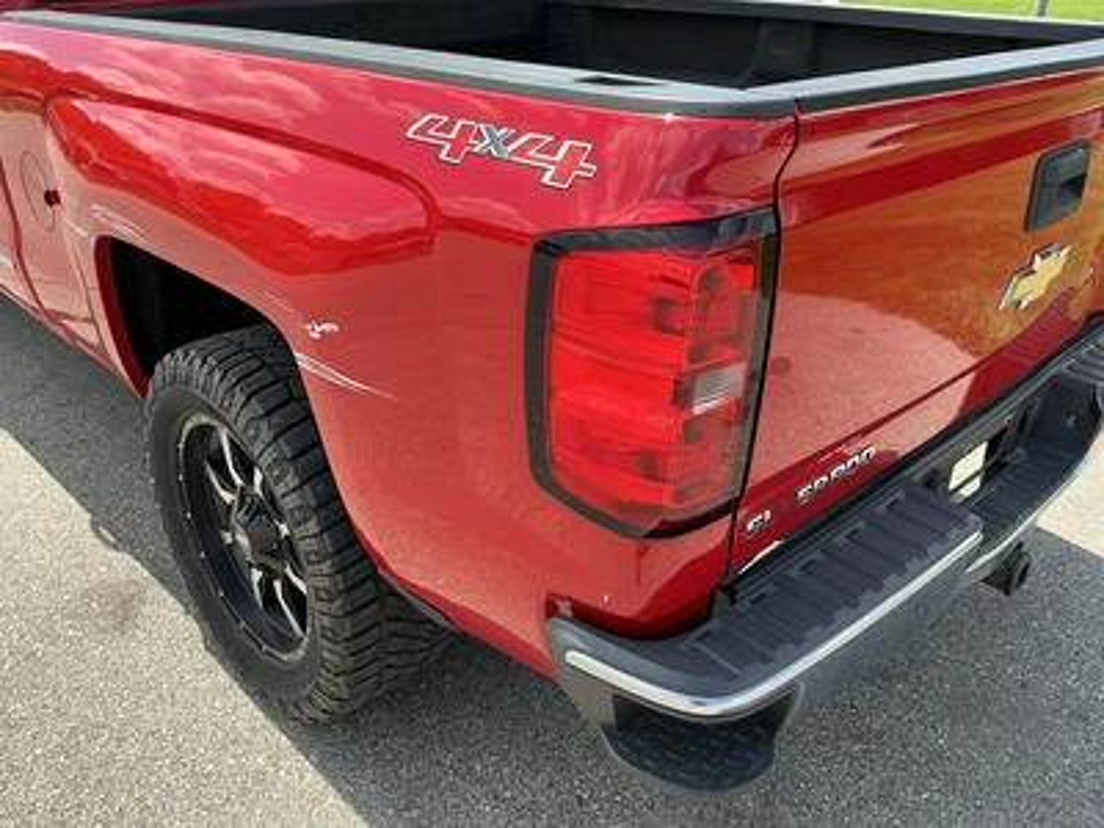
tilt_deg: -24.9
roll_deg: -0.9
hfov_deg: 63.4
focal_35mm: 28
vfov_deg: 49.7
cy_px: 414
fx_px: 893
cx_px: 552
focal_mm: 3
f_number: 1.8
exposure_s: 1/465
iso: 25
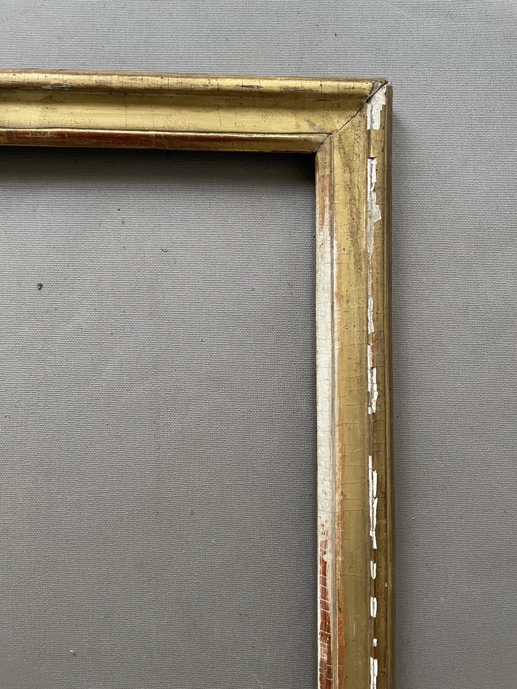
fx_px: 518
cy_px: 344
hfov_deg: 53.1
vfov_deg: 67.3
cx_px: 258
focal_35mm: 26
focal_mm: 4.2
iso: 125
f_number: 1.6
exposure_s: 1/50
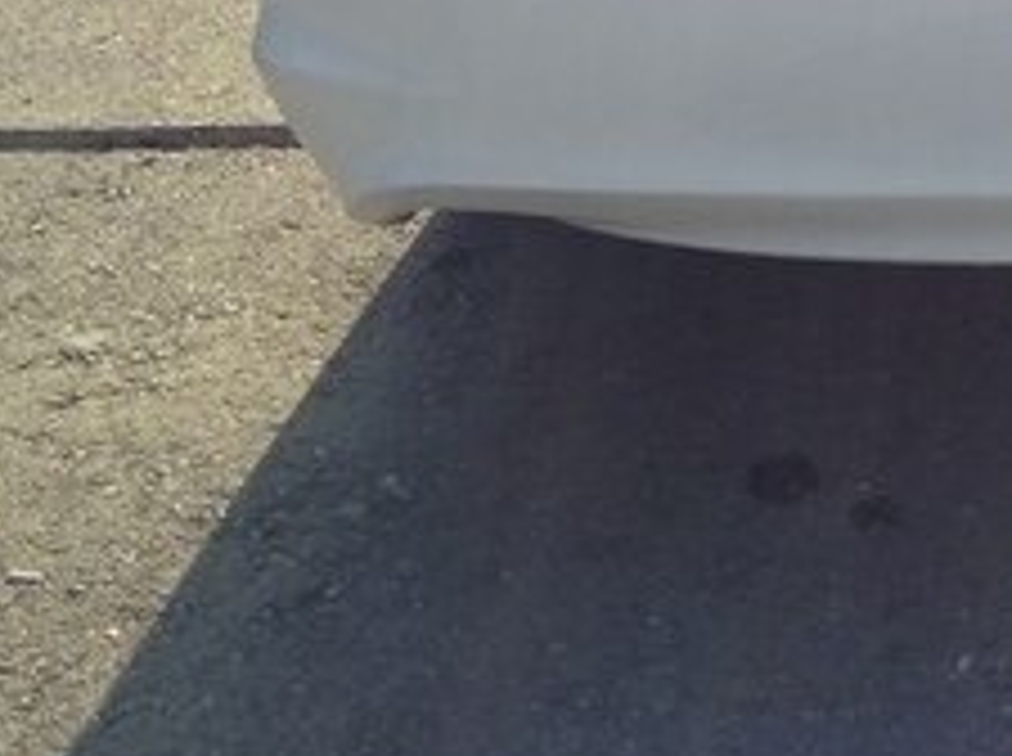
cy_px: -223
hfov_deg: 19.0
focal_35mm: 97
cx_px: 1259
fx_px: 2831
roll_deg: +2.7
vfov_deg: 14.6
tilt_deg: -16.7
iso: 50
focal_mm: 4.12
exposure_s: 1/526
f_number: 2.4
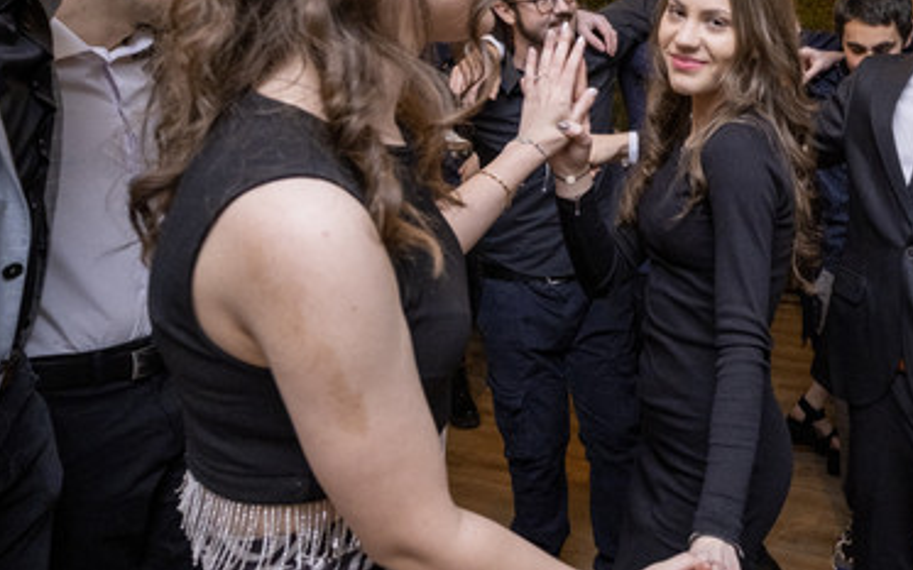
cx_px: 771
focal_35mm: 35
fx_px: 871
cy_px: 172
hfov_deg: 50.8
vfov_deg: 35.8
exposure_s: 1/125
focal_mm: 13
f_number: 2.8
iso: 800
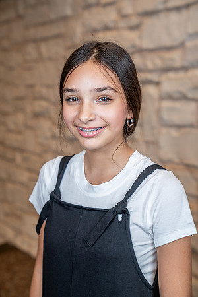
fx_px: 553
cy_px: 148
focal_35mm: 67
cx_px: 99
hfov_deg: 20.3
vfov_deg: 30.1
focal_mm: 67
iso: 400
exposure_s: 1/200
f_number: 4.5
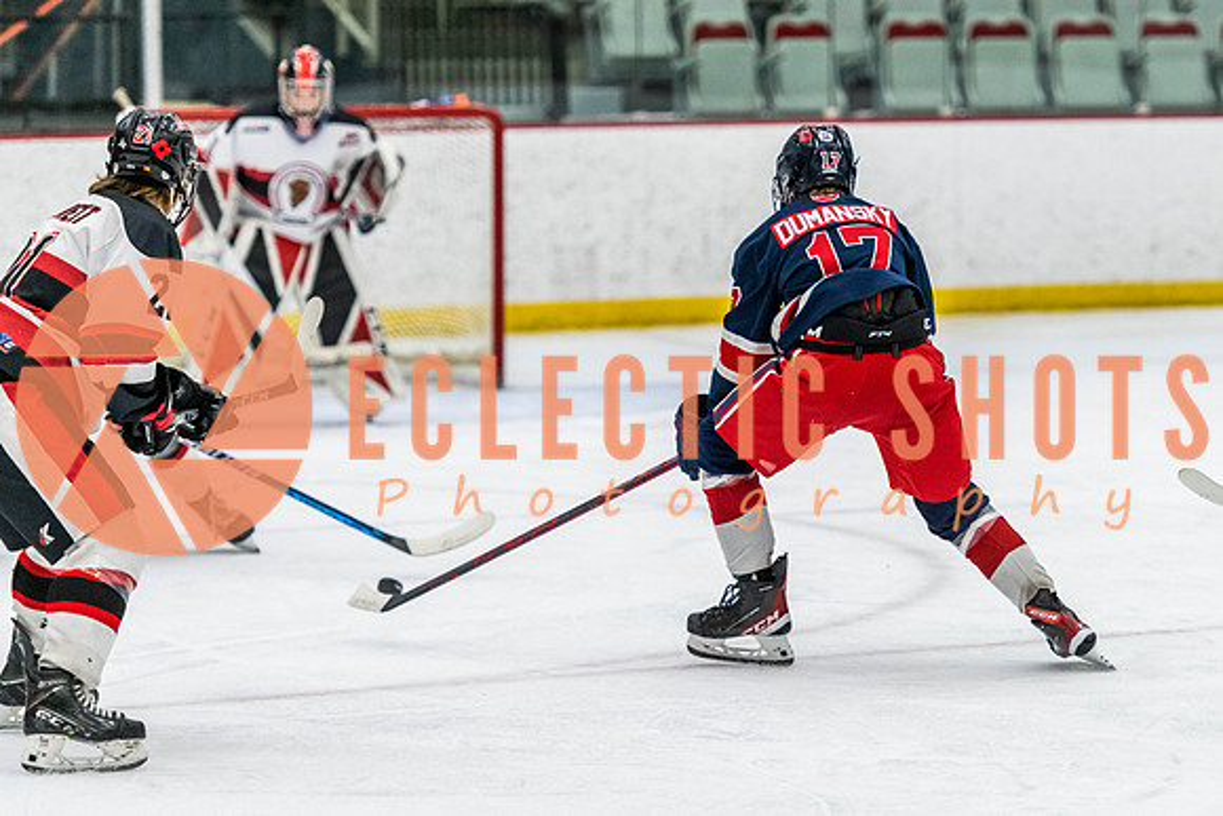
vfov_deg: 7.2
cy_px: 408
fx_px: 6491
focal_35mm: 191
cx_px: 834
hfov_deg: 10.8
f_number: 2.8
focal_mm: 140
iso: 2800
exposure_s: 1/640
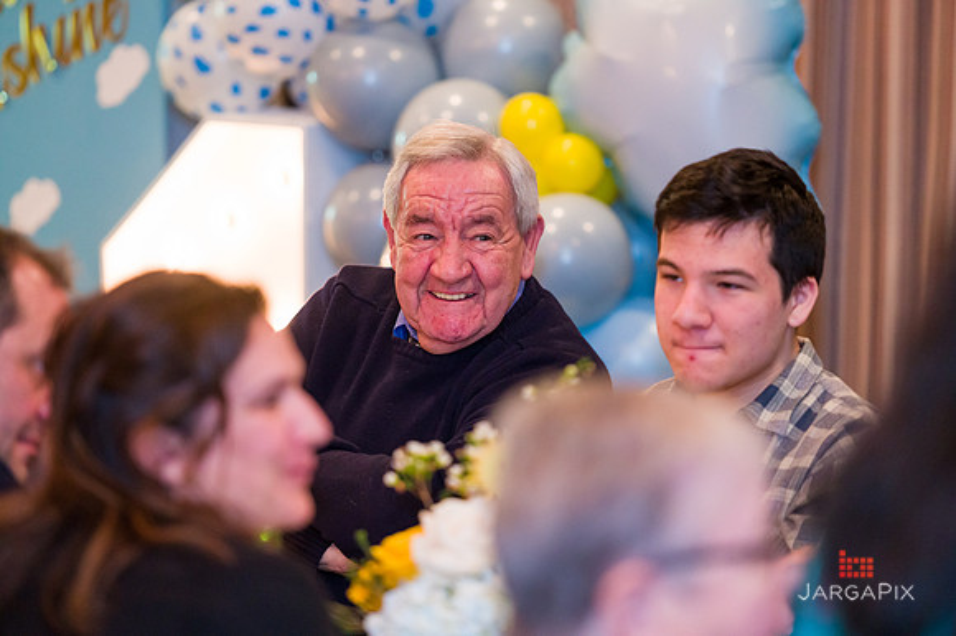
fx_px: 4644
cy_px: 318
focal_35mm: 175
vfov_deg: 7.8
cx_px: 478
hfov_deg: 11.8
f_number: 3.2
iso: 3200
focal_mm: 175
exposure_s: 1/200
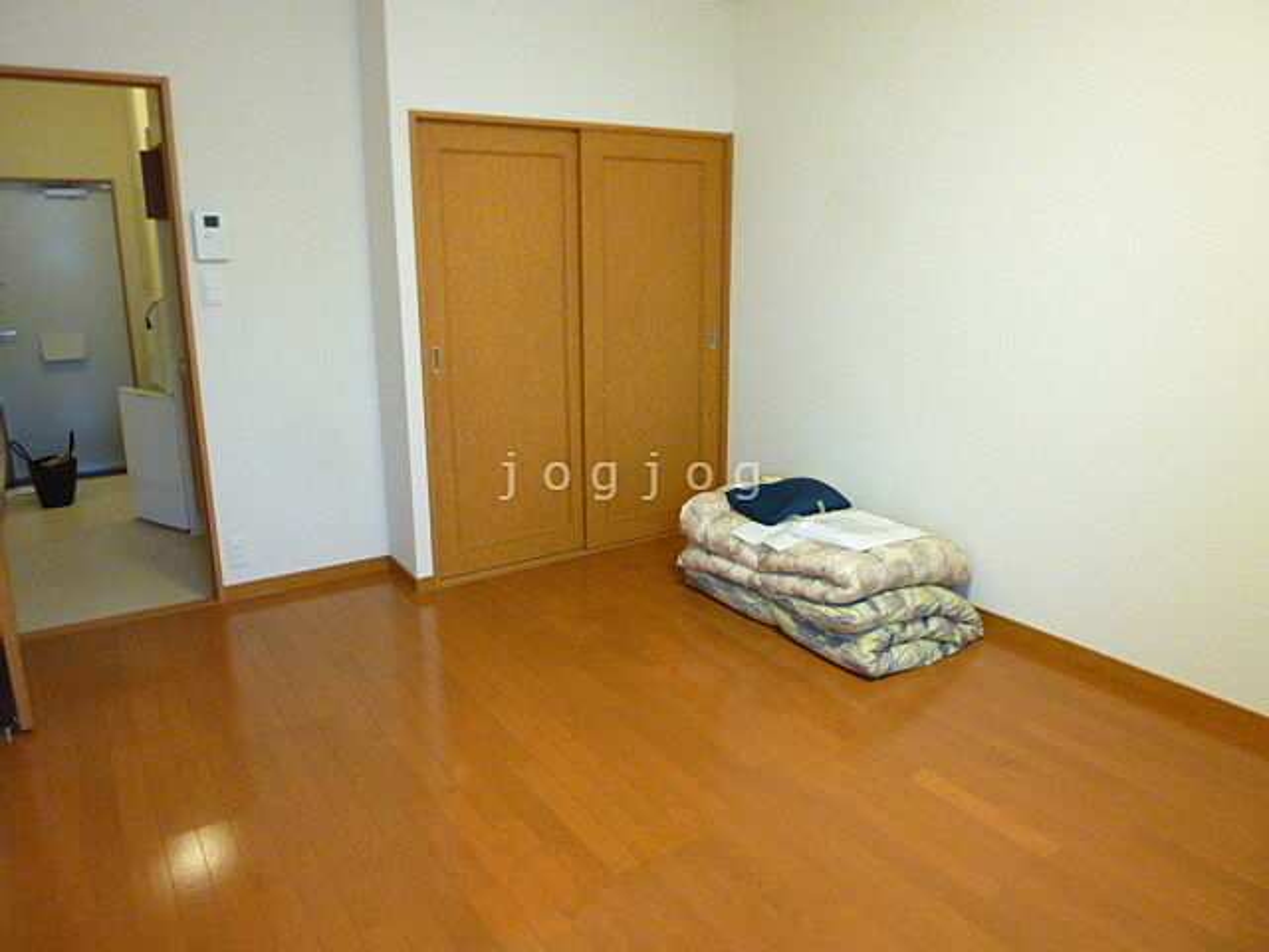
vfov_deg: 56.8
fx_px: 880
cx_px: 634
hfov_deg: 71.6
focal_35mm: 24
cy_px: 476
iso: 400
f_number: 2.5
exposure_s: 1/40
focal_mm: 4.3
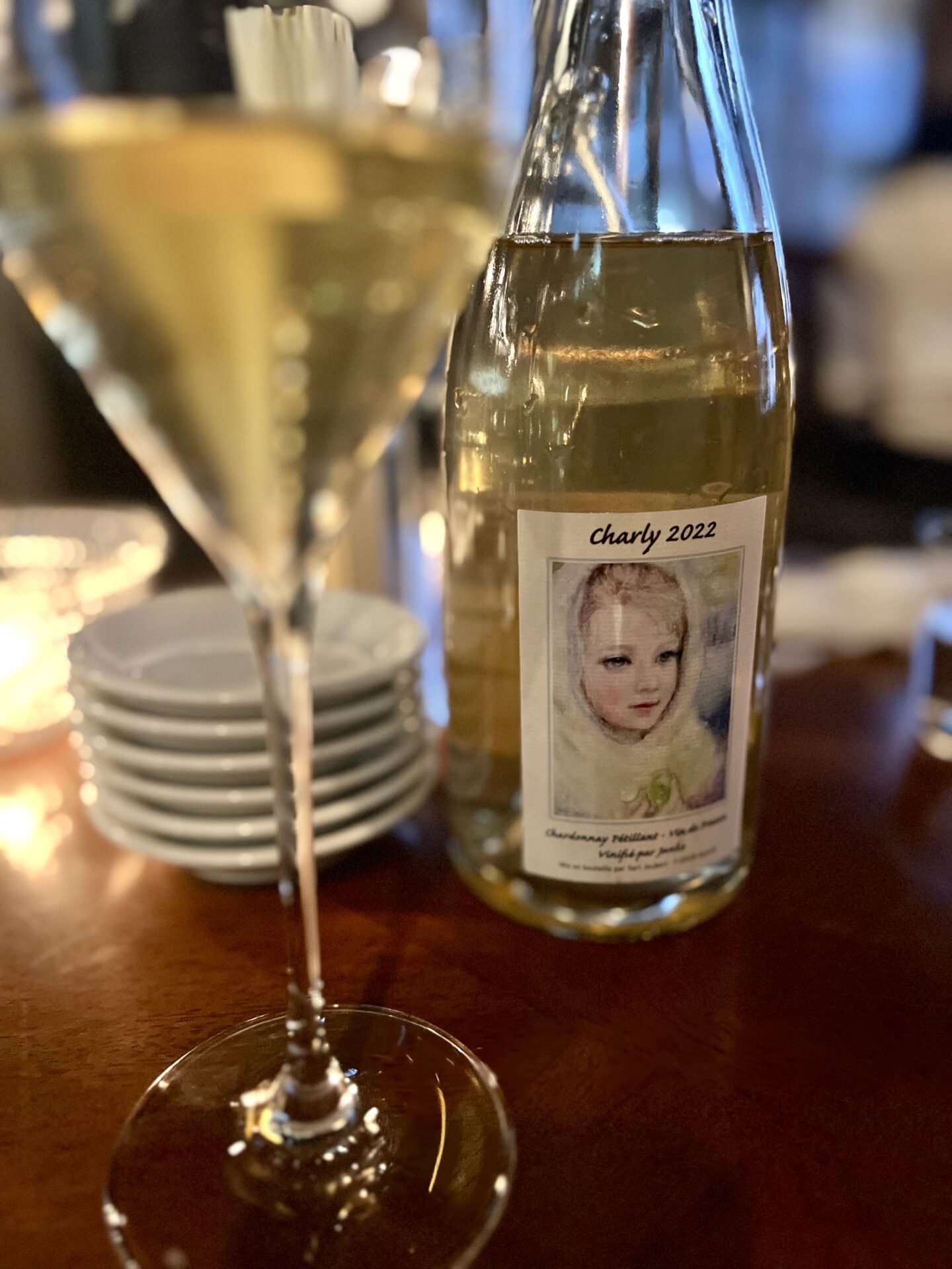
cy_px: 634
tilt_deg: -19.6
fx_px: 953
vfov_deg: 67.3
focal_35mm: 26
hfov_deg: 53.1
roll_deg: +0.7
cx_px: 476
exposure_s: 1/25
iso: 1000
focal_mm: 5.7
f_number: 1.5
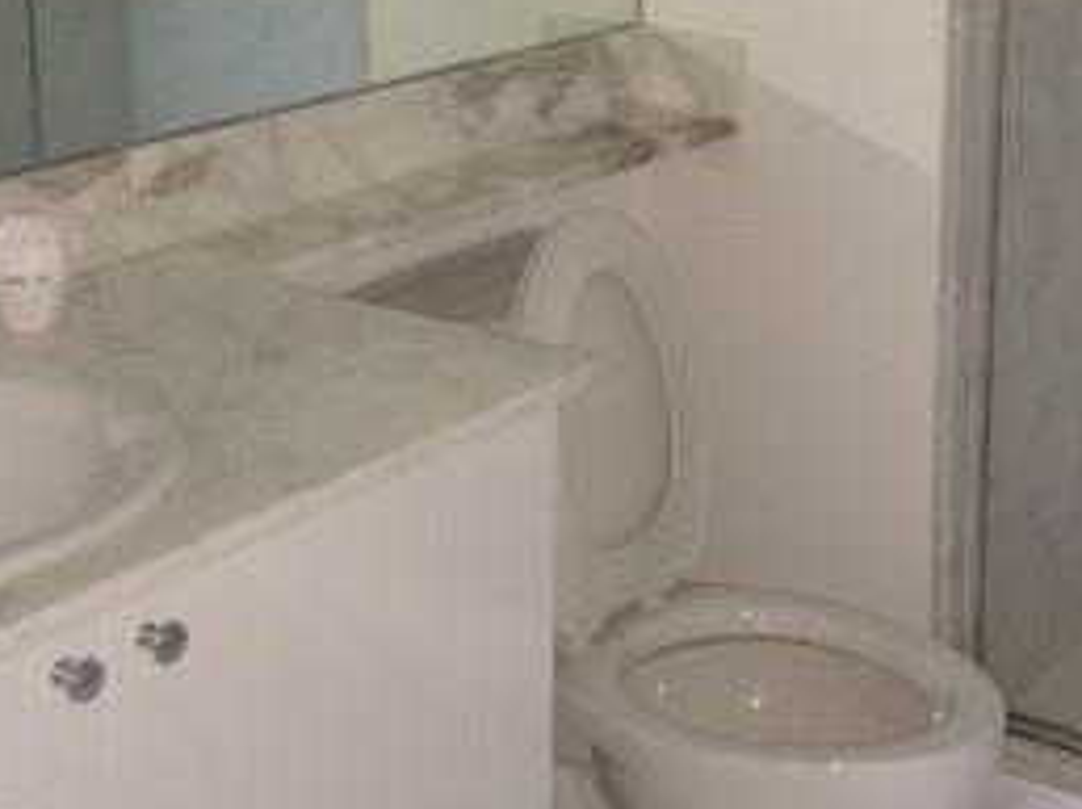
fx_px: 2248
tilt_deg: -13.1
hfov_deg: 26.7
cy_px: 75
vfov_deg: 20.0
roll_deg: -0.6
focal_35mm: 72
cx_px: 826
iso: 125
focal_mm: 4.15
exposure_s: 1/16
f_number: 2.2
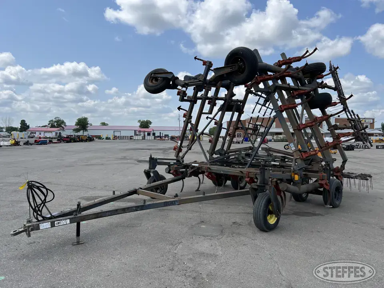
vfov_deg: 53.1
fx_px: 288
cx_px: 192
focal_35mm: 26
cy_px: 144
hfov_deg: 67.3
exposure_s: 1/4274
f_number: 1.5
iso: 50
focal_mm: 5.7
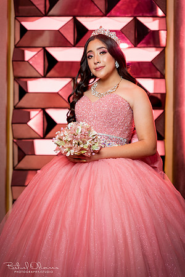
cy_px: 138
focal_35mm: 70
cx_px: 92
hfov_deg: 19.5
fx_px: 540
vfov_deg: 28.8
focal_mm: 70
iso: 500
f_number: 3.5
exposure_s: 1/200
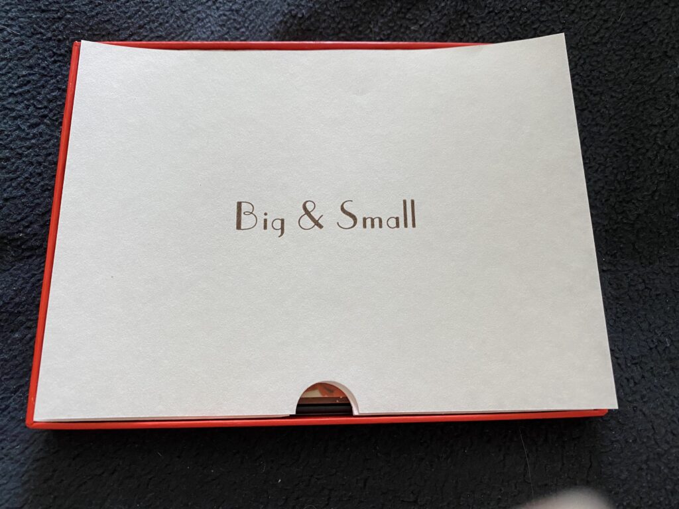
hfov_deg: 67.3
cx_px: 340
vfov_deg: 53.1
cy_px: 254
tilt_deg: -72.7
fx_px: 510
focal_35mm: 26
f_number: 1.8
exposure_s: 1/73
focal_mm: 4.25
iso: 125
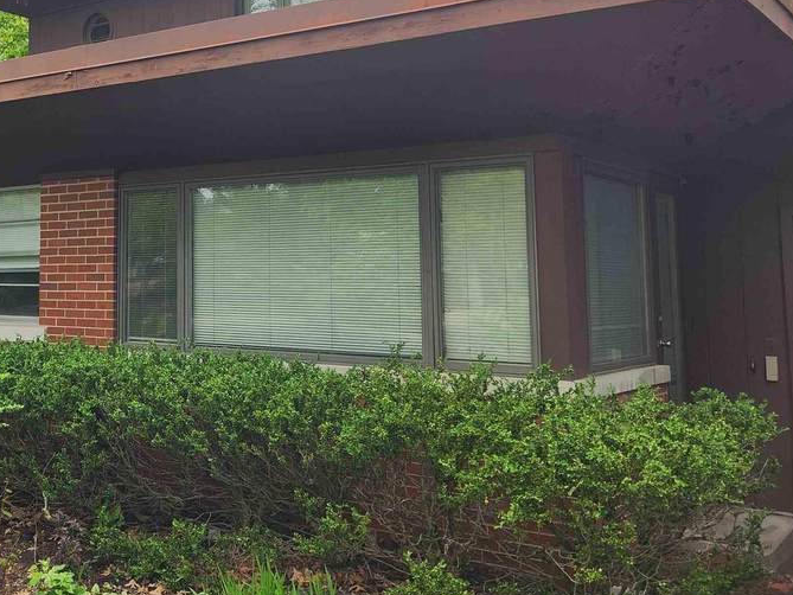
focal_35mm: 44
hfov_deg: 40.8
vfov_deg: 32.5
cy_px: 174
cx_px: 138
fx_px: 1008
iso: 20
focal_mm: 5.4
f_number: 1.8
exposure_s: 1/937
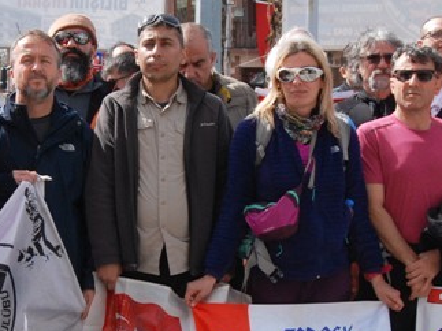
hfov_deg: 16.5
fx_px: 1519
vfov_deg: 12.4
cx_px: 103
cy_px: 225
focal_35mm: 119
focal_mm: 26
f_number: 9
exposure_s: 1/320
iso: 320
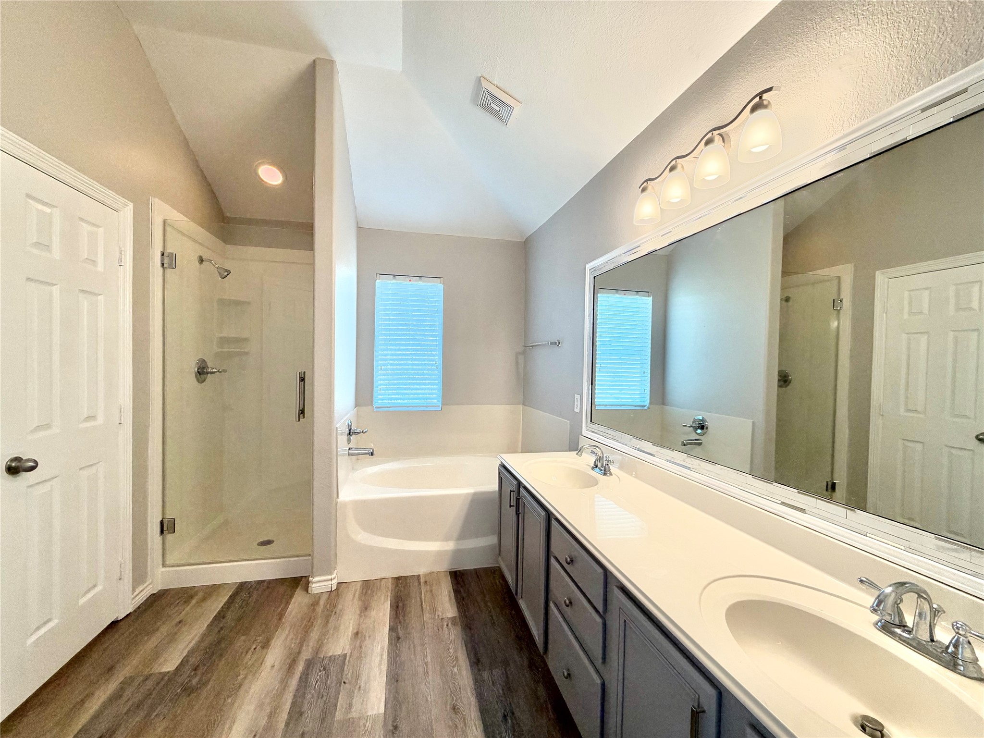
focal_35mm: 14
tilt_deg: -1.6
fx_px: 398
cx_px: 492
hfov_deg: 102.1
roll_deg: -0.5
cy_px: 369
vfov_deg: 85.7
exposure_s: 1/120
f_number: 2.2
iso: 200
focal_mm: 2.22
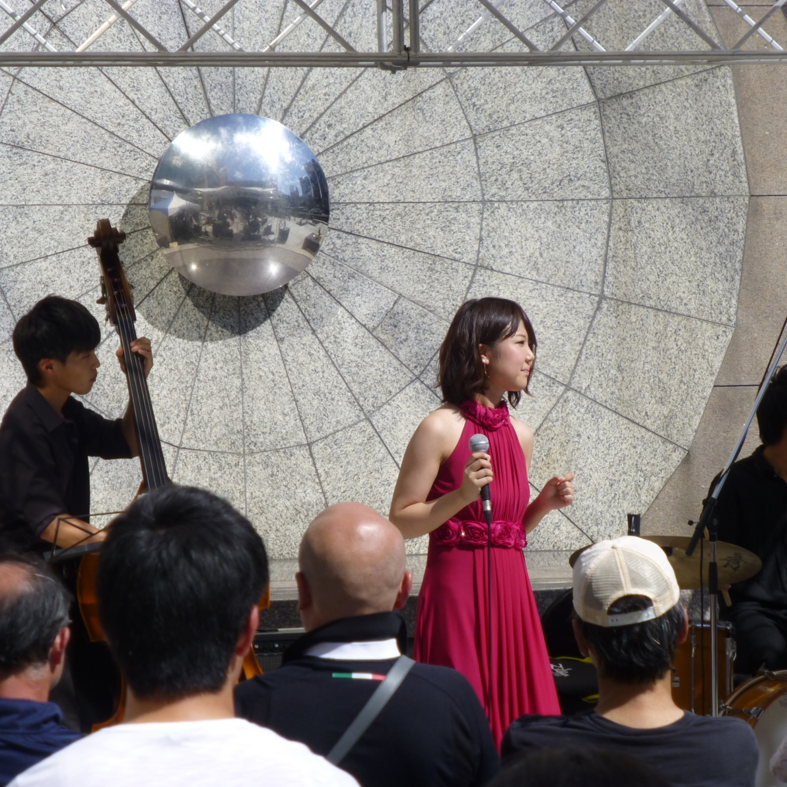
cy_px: 392
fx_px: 4424
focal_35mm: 172
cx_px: 510
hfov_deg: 10.2
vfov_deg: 10.2
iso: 100
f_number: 5.4
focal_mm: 25.9
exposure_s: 1/640
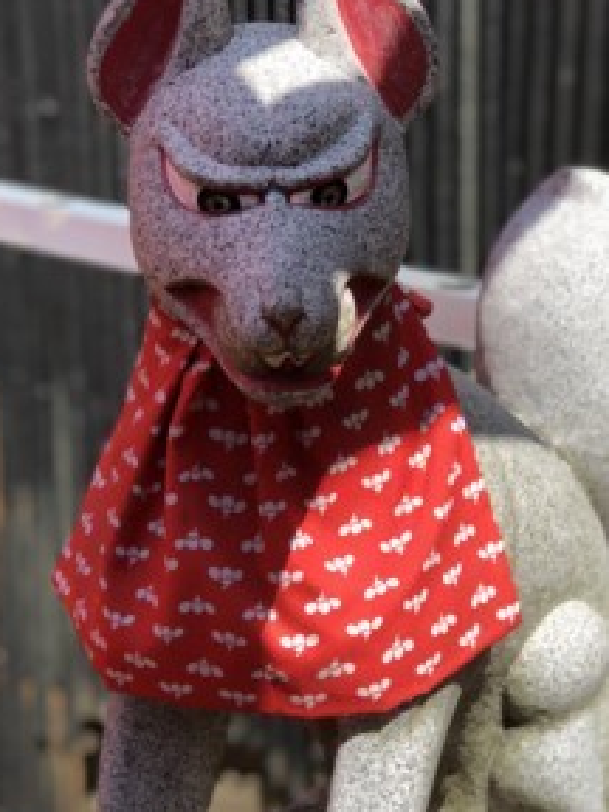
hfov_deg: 16.6
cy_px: 530
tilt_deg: -21.0
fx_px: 2088
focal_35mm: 89
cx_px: 321
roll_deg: +1.4
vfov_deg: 21.9
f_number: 2.8
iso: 20
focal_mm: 6.6
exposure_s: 1/375
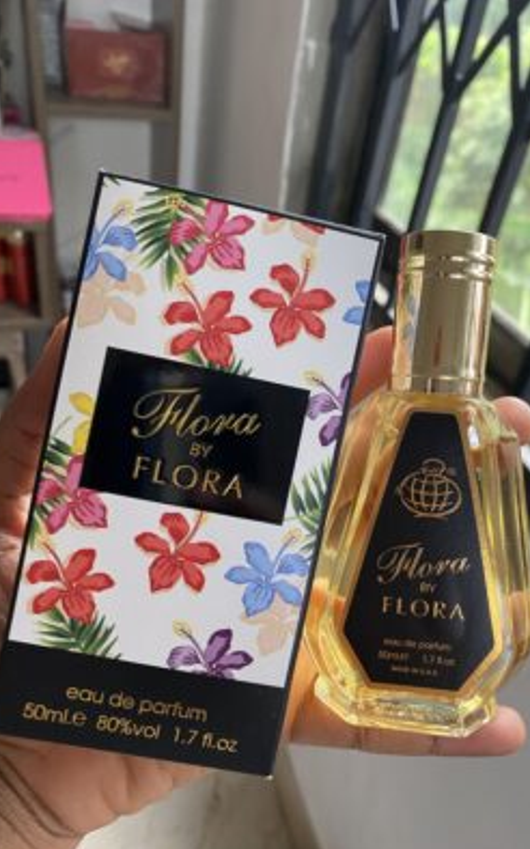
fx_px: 648
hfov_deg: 44.5
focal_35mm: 28
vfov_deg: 66.5
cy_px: 429
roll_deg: -9.2
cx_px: 289
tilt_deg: -37.1
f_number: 1.8
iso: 125
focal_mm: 4.25
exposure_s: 1/73
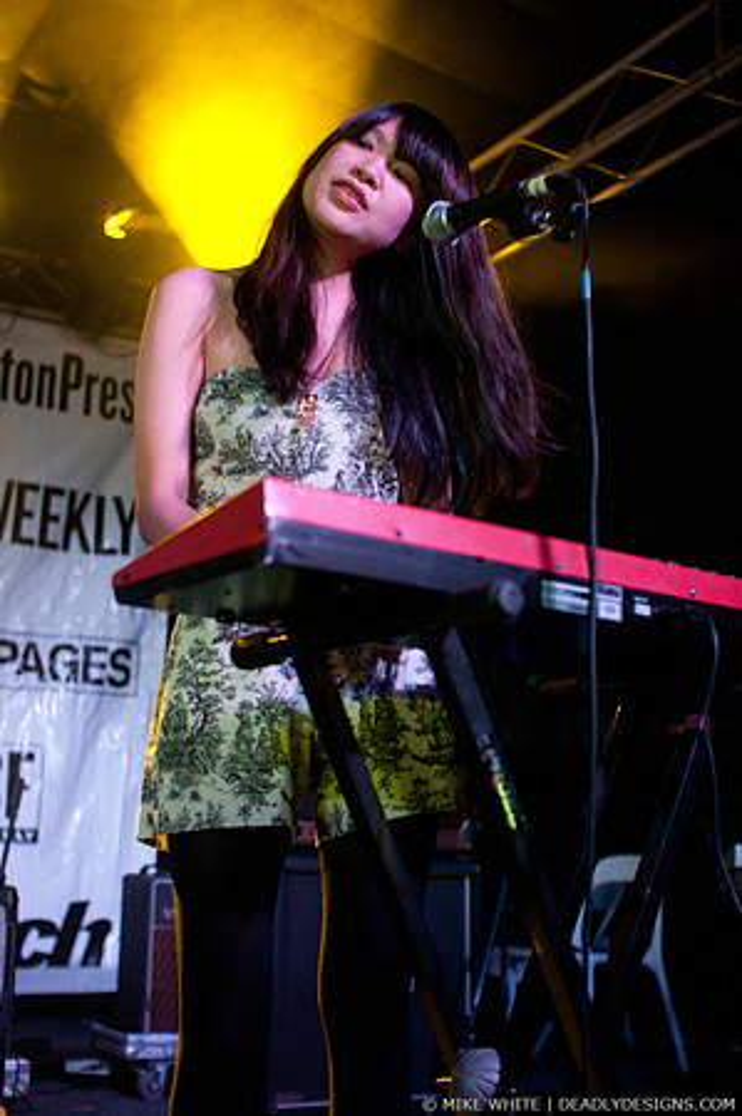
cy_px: 558
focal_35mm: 45
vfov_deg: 43.6
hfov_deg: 29.8
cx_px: 371
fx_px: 1394
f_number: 2.5
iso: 1250
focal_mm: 30
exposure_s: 1/125
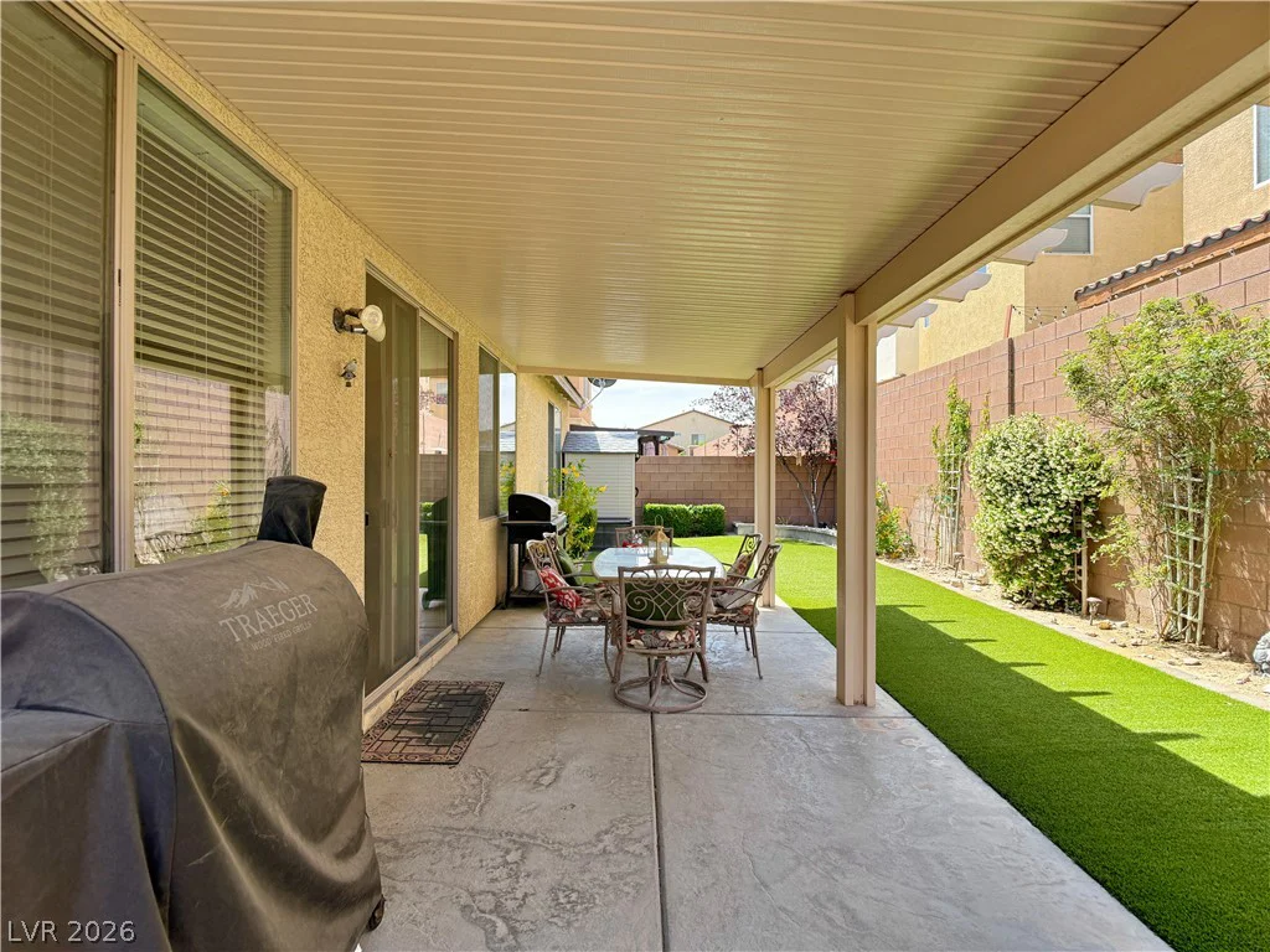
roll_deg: +0.4
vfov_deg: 56.8
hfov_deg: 71.6
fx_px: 881
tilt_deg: -0.3
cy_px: 476
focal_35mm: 24
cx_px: 635
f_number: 1.78
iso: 100
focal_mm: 6.76
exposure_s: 1/1122
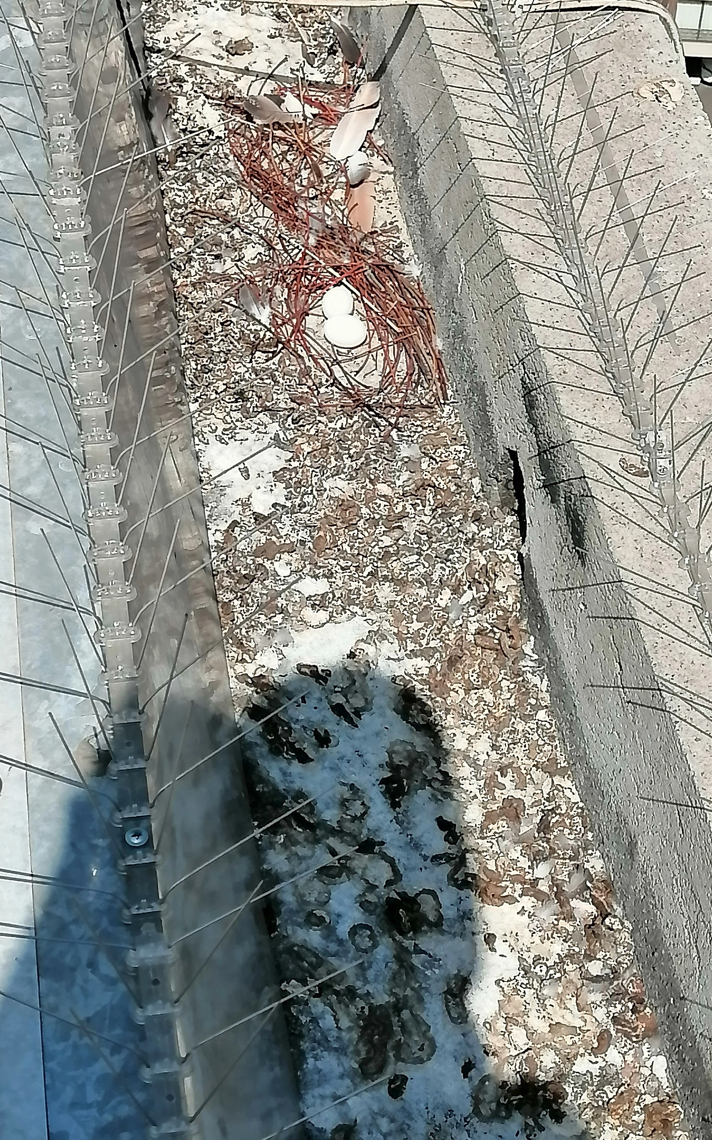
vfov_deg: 31.1
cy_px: 569
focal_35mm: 66
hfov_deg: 19.7
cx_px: 389
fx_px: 2049
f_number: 1.8
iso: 50
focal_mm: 3.95
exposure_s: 1/1980
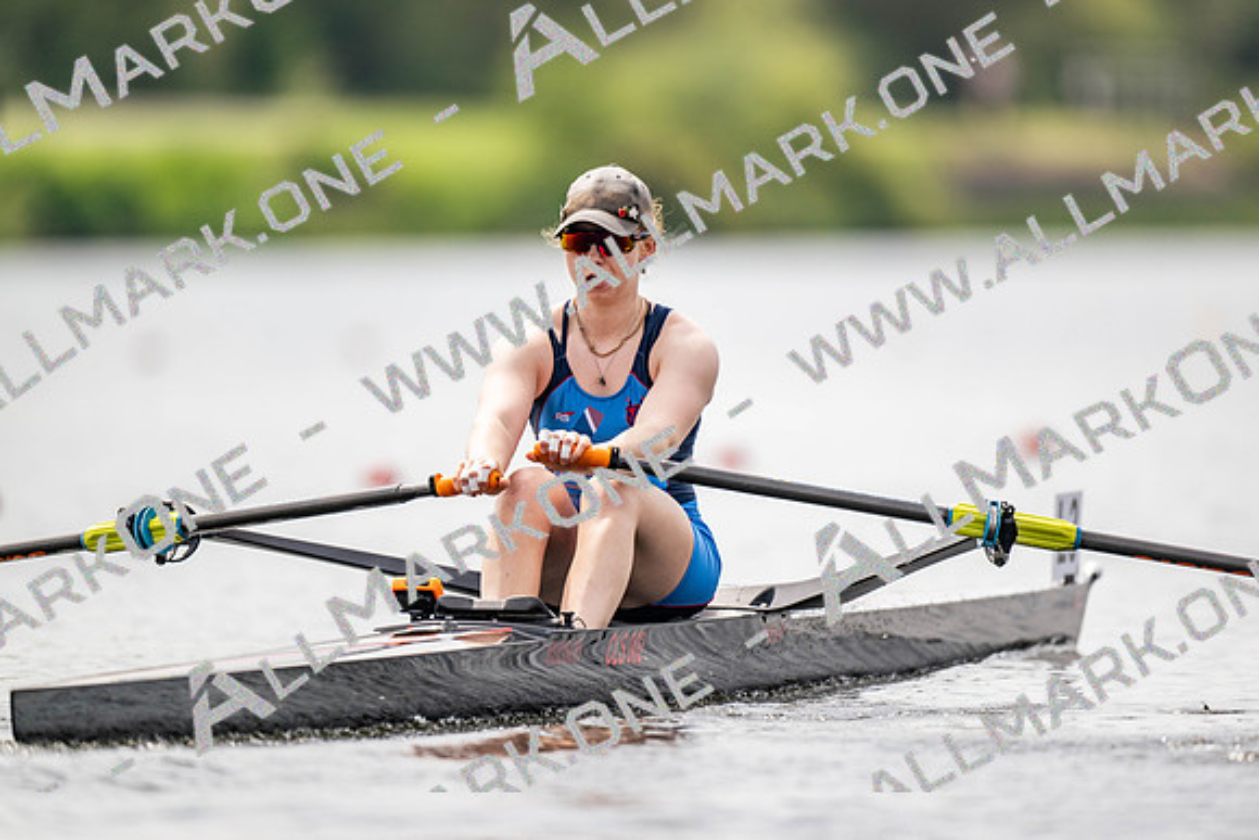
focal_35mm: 600
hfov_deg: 3.4
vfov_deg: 2.3
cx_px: 630
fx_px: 20987
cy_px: 420
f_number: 4
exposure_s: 1/2500
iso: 250
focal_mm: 600
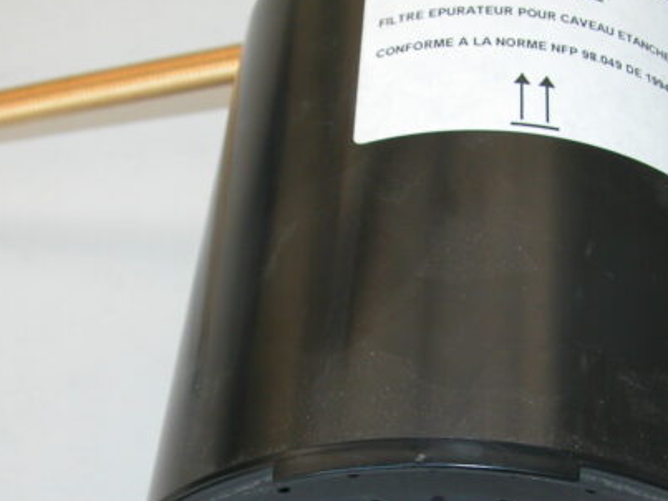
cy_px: 377
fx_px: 1717
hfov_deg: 22.0
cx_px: 307
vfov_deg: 16.5
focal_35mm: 89
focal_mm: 8.9
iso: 100
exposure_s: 1/30
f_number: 2.8
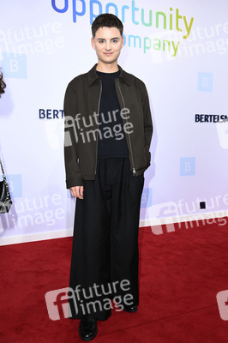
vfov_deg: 58.8
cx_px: 114
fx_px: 305
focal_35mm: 32
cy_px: 172
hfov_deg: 41.0
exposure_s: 1/250
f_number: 6.3
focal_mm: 32
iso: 400
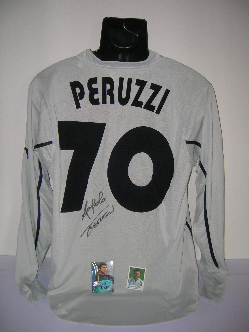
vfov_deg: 54.0
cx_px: 124
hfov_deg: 41.8
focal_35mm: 34
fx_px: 326
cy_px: 166
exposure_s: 1/60.1
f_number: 2.9
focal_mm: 5.7
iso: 50
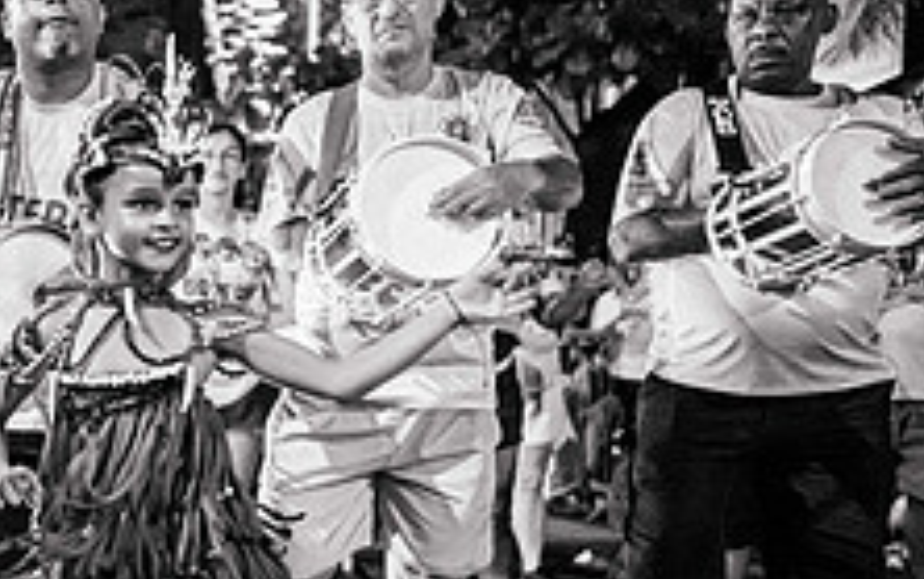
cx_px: -258
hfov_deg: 27.2
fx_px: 1612
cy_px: 464
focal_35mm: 64
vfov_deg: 20.1
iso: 2500
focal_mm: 24
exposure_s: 1/320
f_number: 1.8
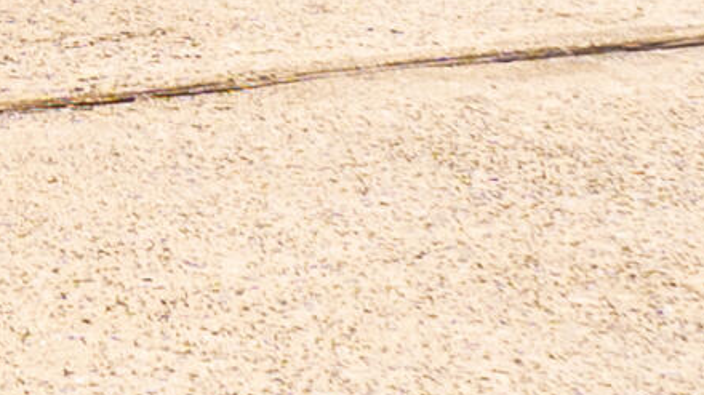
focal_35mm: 193
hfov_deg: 10.6
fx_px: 3601
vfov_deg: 5.7
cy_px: -939
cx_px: -483
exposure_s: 1/1600
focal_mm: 18
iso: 200
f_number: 9
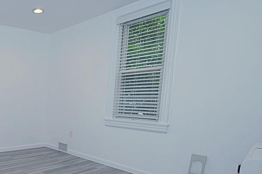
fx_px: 218
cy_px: 130
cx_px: 26
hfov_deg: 54.0
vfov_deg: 42.3
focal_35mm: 30
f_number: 7.1
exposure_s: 1/125
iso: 500
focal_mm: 15
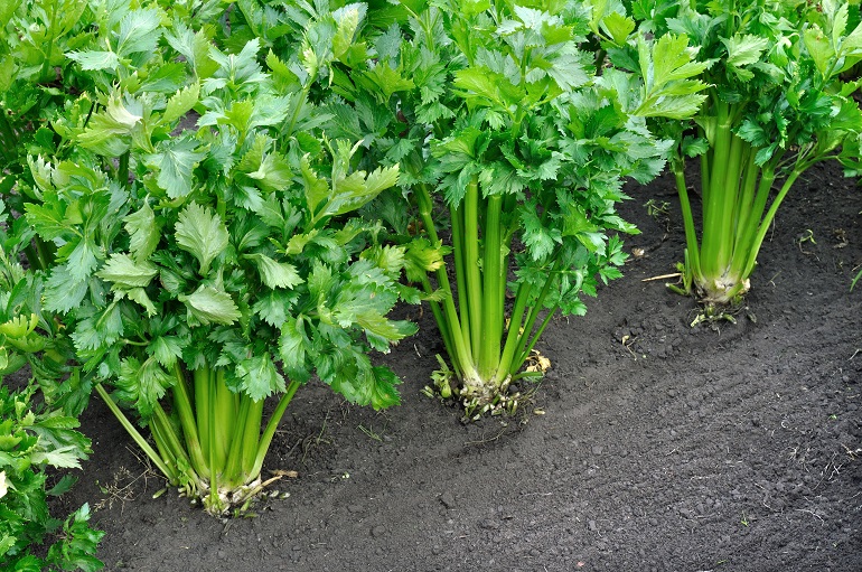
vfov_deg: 18.1
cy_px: 286
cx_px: 431
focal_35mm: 75
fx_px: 1793
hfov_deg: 27.0
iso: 200
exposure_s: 1/10
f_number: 10
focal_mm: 50
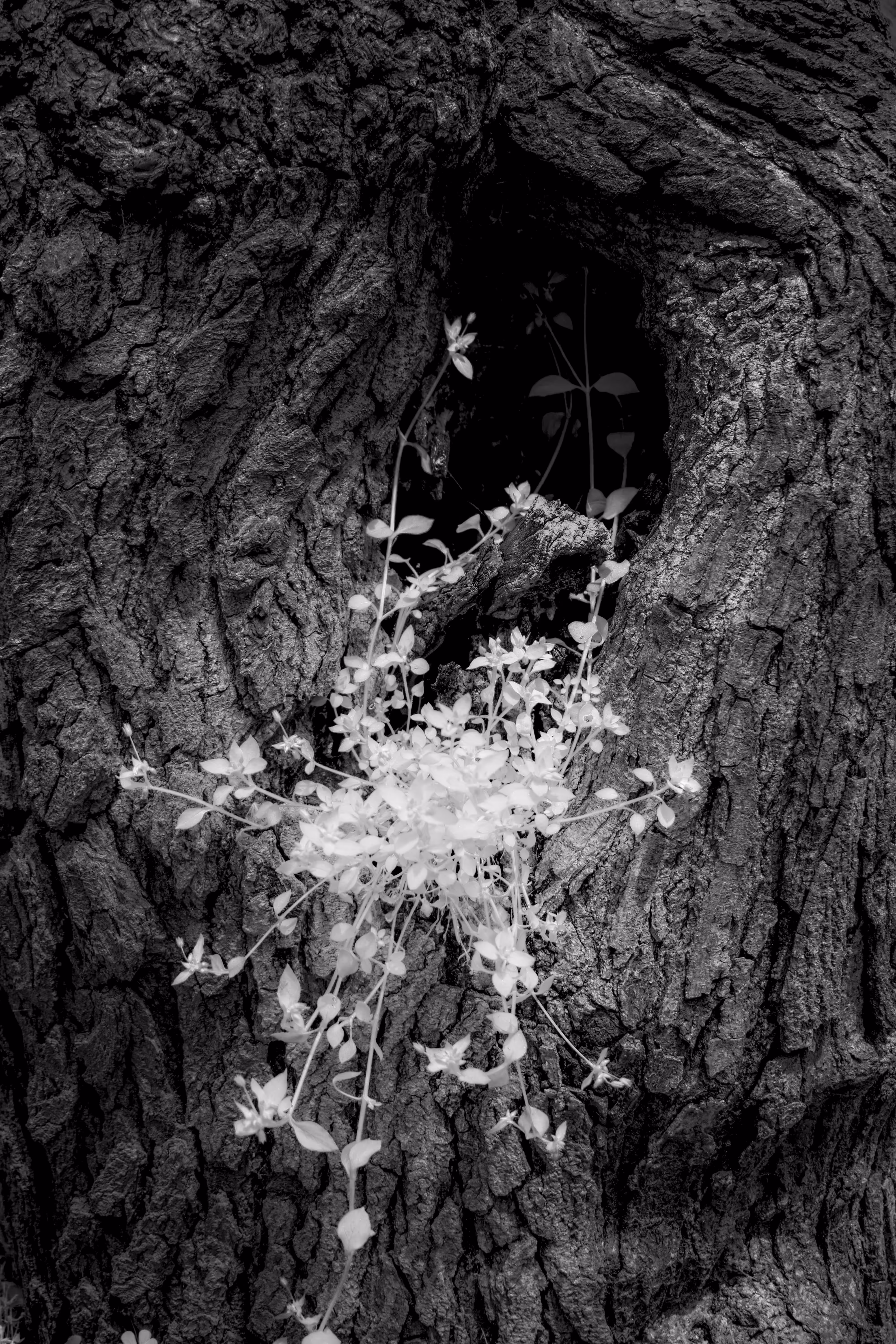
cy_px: 672
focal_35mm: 38
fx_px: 1400
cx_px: 448
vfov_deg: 51.3
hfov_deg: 35.5
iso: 100
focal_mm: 25
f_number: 4
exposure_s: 1/200
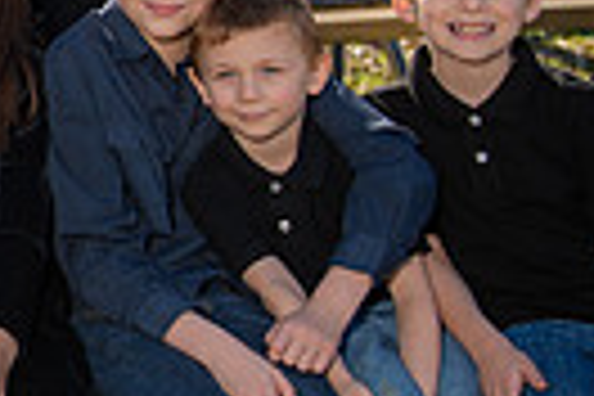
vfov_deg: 8.5
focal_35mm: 160
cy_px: 22
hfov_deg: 11.9
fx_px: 2640
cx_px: -464
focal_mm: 35
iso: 50
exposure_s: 1/250
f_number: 4
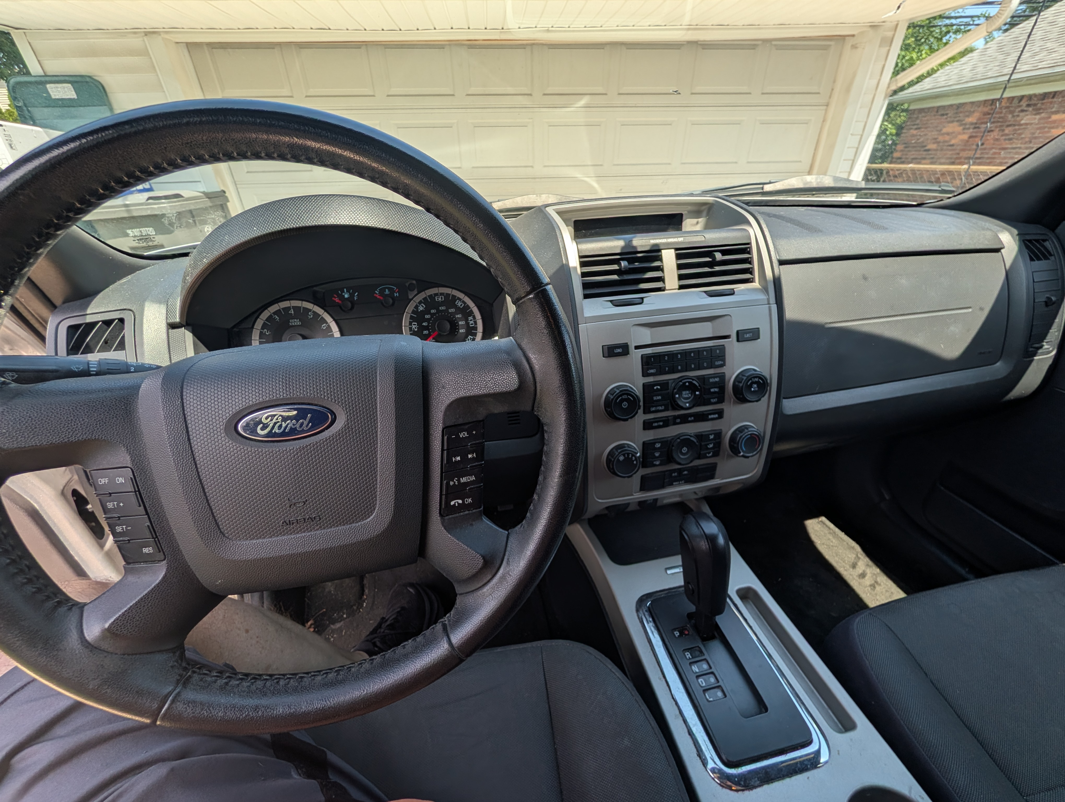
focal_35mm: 12
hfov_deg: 110.5
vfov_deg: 94.6
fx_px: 370
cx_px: 532
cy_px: 401
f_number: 1.7
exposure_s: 1/900
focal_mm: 2.02
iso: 48
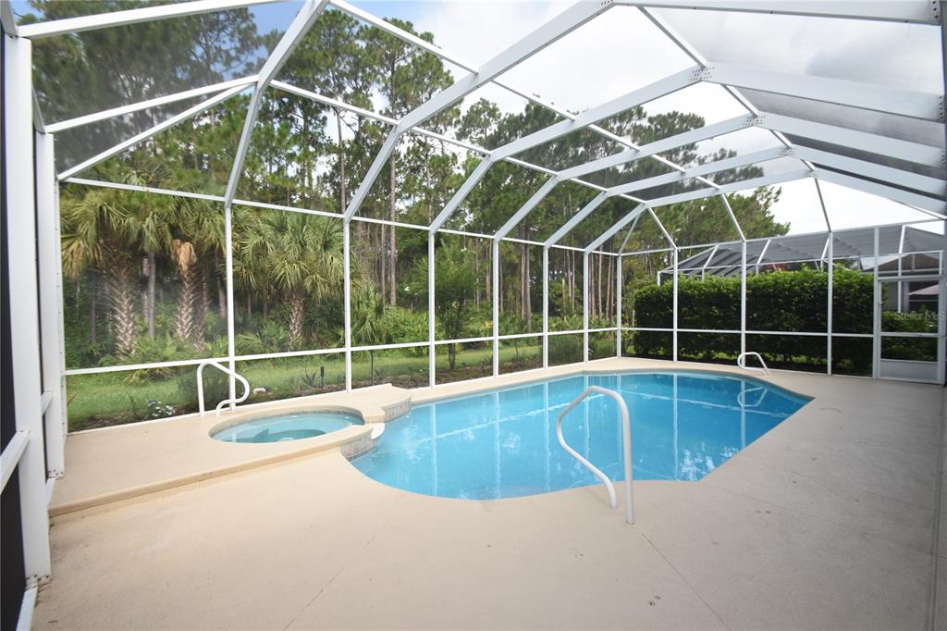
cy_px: 316
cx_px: 474
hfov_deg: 100.4
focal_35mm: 15
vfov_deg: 77.3
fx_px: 394
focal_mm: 10
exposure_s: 1/125
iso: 100
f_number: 5.6
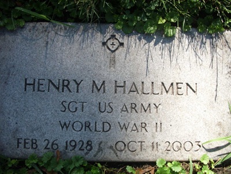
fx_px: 254
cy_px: 87
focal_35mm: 38
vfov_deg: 37.7
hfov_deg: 49.0
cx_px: 116
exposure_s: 1/68
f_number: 7.8
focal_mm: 6.3
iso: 125
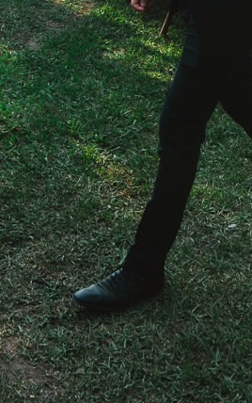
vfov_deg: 23.0
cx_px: 171
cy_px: -145
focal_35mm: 78
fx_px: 856
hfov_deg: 16.7
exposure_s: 1/400
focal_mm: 16
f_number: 3.5
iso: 100
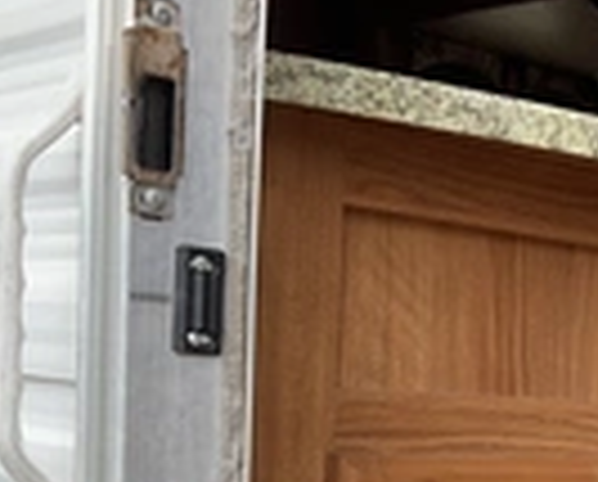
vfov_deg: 17.3
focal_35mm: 85
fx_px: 1508
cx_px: 679
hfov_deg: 21.2
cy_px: 577
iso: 25
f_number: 1.8
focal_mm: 3
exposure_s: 1/277
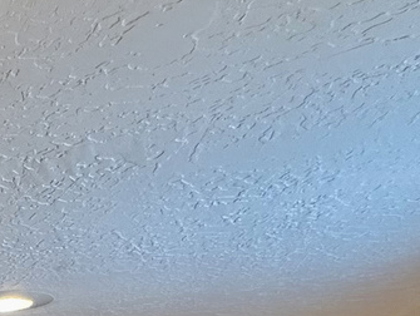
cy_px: 543
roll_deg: -2.9
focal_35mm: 57
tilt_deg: -3.5
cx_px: -349
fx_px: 692
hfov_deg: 21.2
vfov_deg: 20.0
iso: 160
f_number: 2.2
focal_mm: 2.22
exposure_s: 1/120
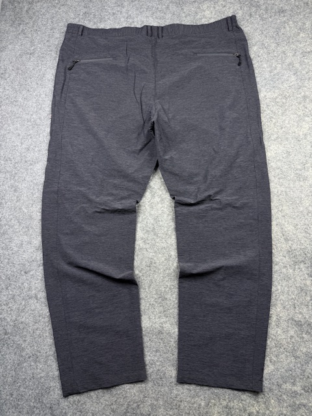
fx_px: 288
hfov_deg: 56.8
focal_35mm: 24
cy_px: 208
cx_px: 156
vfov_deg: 71.6
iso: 64
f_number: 1.78
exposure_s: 1/121
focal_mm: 6.76
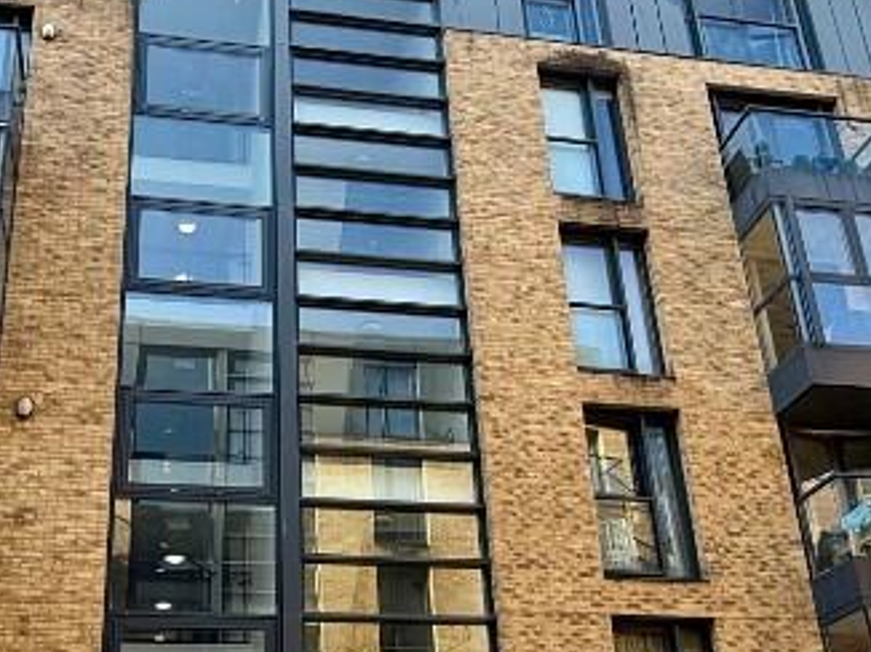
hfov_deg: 42.7
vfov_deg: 32.0
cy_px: 518
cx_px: 342
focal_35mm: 44
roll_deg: +1.5
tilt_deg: +22.0
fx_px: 1106
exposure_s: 1/156
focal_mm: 2.22
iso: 50
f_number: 2.2
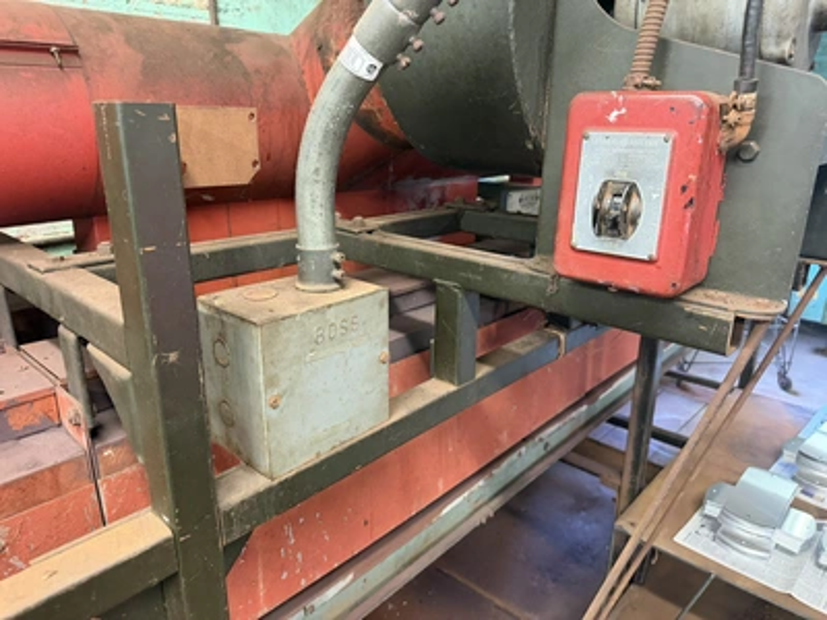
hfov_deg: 71.6
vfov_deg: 56.8
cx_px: 414
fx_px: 573
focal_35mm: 24
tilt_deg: -20.0
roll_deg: -1.1
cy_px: 310
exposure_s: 1/60
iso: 800
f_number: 1.78
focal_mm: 6.76
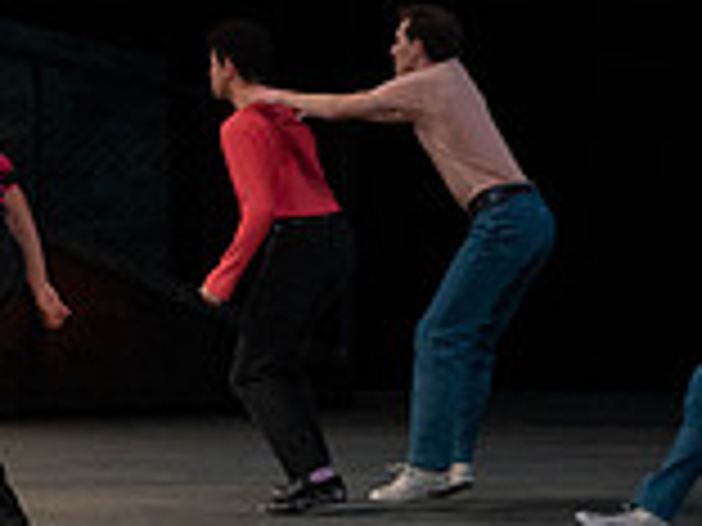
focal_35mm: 358
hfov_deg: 5.5
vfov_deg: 4.1
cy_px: -34
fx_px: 7260
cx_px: -472
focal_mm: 100
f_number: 4.5
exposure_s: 1/400
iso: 3200
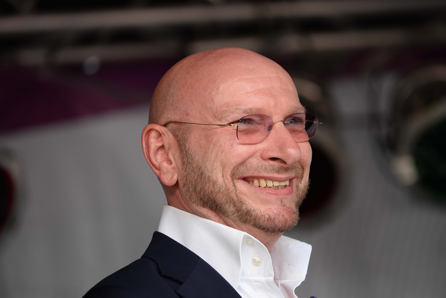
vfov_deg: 6.3
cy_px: 141
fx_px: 2727
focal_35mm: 220
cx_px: 236
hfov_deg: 9.4
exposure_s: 1/320
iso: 160
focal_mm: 200
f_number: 4
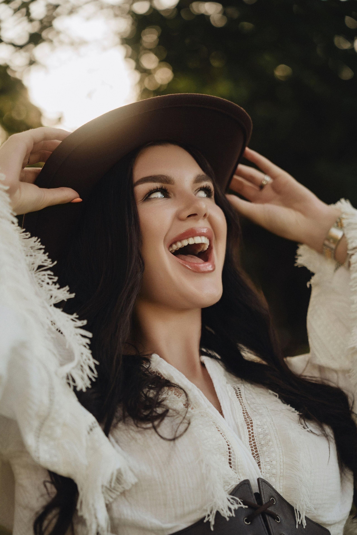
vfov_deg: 30.7
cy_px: 268
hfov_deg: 20.7
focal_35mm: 66
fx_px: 976
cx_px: 178
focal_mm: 65.6
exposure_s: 1/400
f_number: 2.8
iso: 320
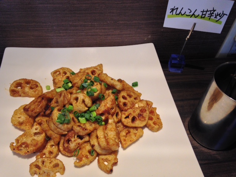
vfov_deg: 42.9
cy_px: 88
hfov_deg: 55.4
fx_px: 225
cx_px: 118
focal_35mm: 33
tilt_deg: -49.6
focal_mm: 4.12
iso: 50
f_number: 2.4
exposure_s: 1/40
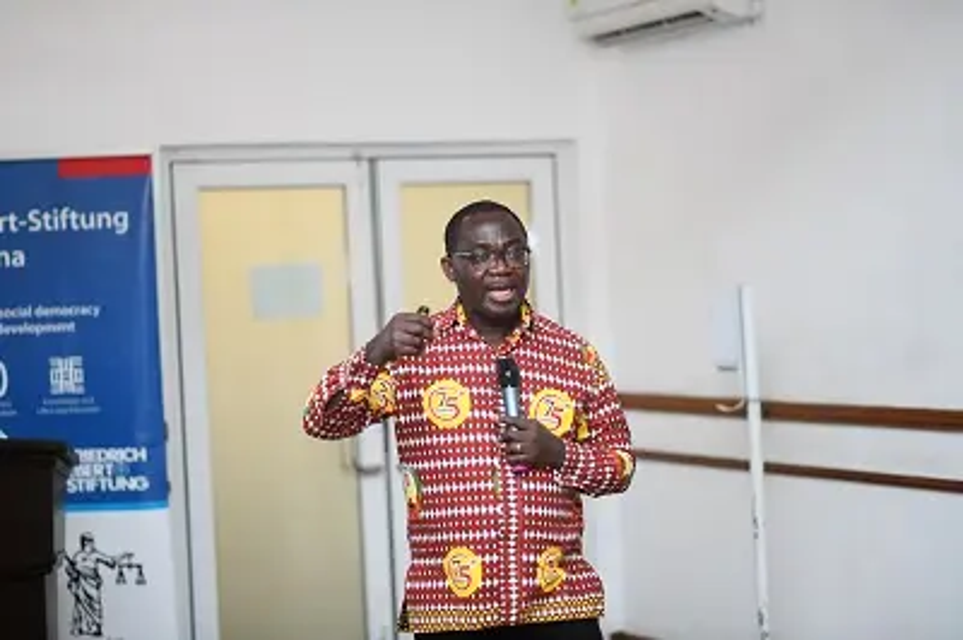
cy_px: 320
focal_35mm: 85
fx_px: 2272
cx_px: 482
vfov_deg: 16.0
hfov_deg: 23.9
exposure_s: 1/100
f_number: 2
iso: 400
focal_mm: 85
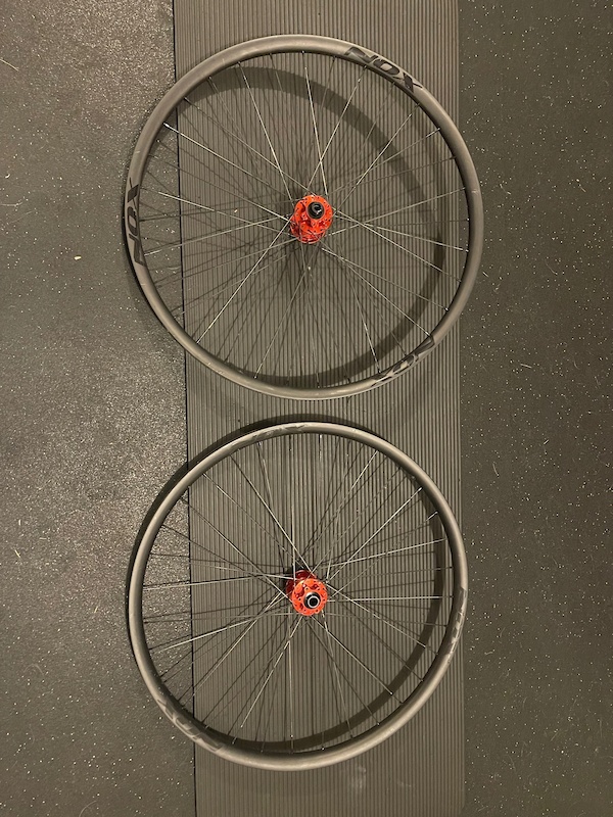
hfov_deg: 53.1
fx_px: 614
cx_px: 306
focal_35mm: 26
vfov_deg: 67.3
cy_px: 408
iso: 800
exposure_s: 1/30
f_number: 1.6
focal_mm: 5.1
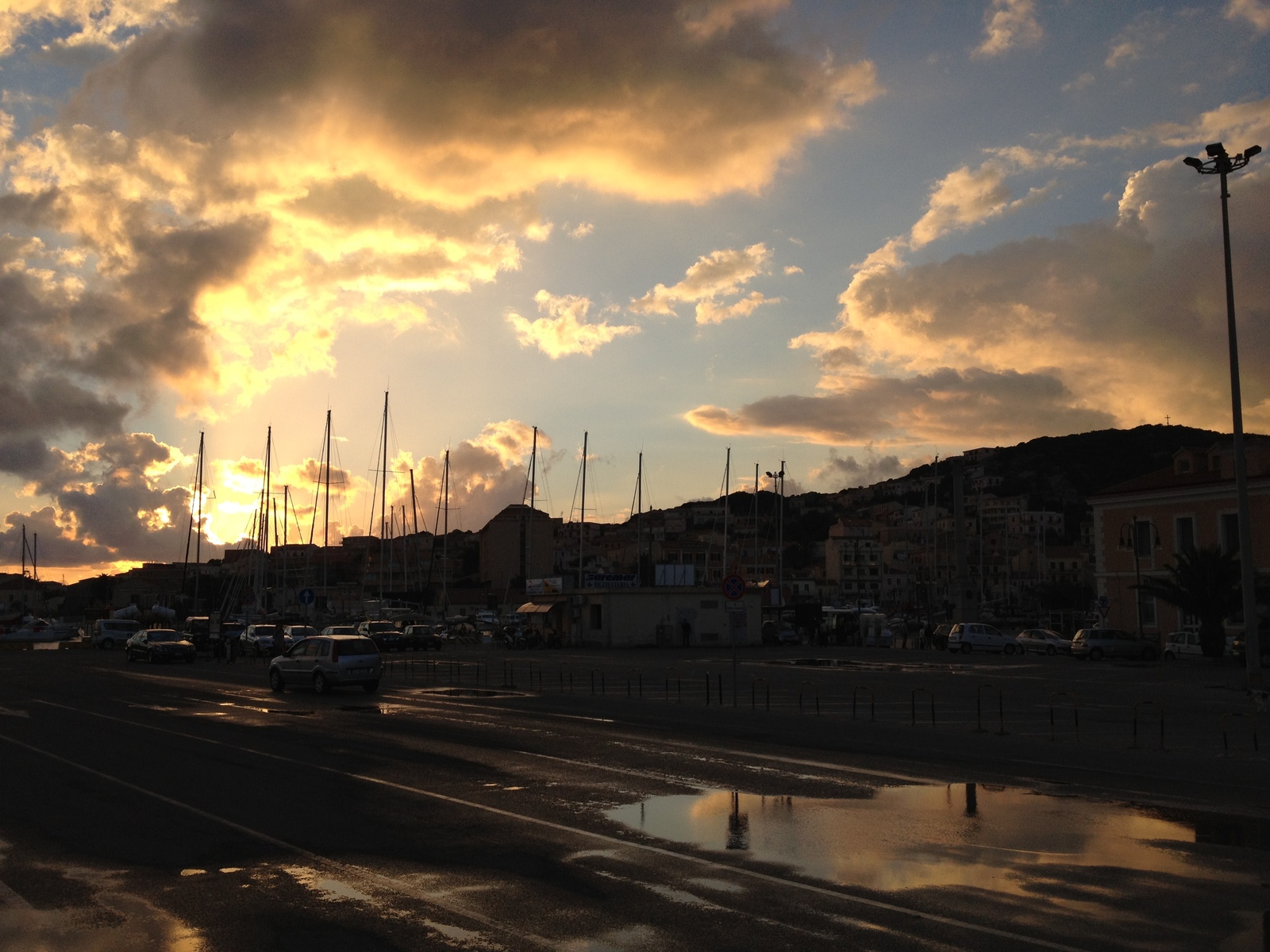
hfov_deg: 52.6
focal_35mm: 35
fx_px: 1284
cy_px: 476
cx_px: 635
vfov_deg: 40.7
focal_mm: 4.28
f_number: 2.4
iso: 64
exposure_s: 1/1082
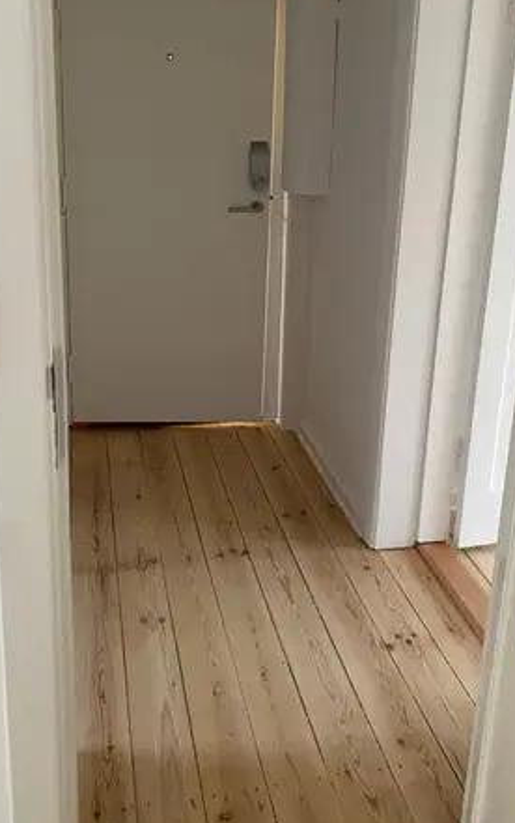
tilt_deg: -13.5
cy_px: 338
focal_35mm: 36
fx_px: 808
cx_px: 285
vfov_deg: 53.7
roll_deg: -2.3
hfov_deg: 35.3
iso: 400
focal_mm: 4.25
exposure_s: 1/50
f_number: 1.8
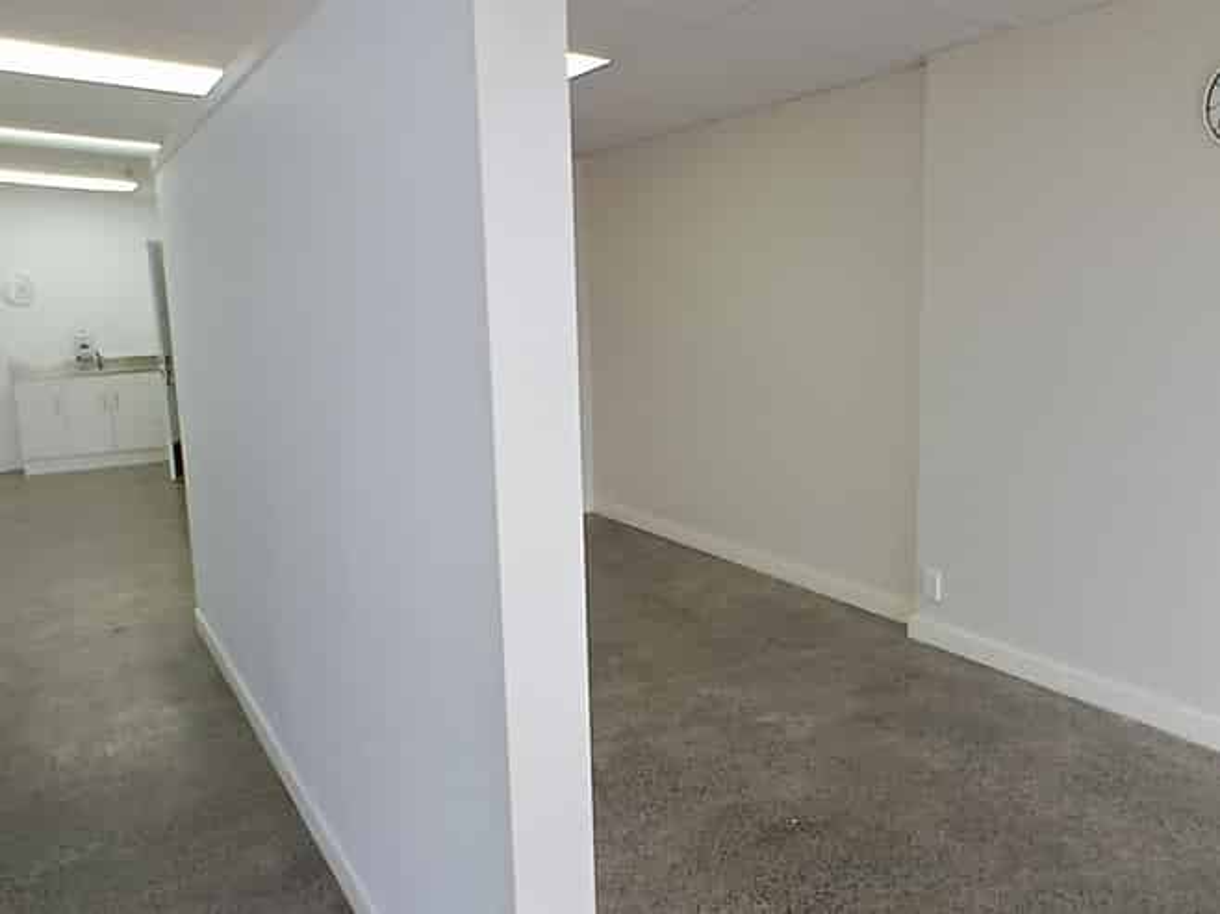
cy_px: 457
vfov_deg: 61.1
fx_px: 775
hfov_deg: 76.4
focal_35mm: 22
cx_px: 610
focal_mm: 1.43
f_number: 2.2
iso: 125
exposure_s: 1/33.3
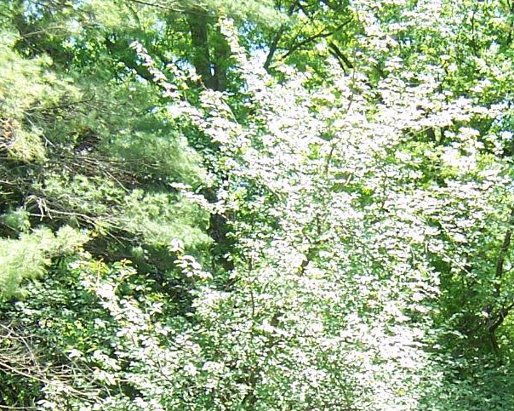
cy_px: 470
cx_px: 395
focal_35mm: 80
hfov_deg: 23.6
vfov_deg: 18.3
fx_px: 1217
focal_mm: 5.5
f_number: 3.4
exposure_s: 1/125
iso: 80
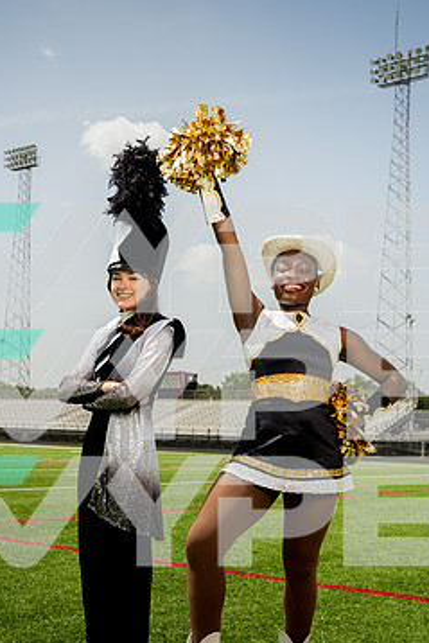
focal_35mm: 49
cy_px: 386
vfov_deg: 40.2
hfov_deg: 27.5
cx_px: 201
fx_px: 875
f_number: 6.3
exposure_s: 1/250
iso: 50
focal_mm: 39
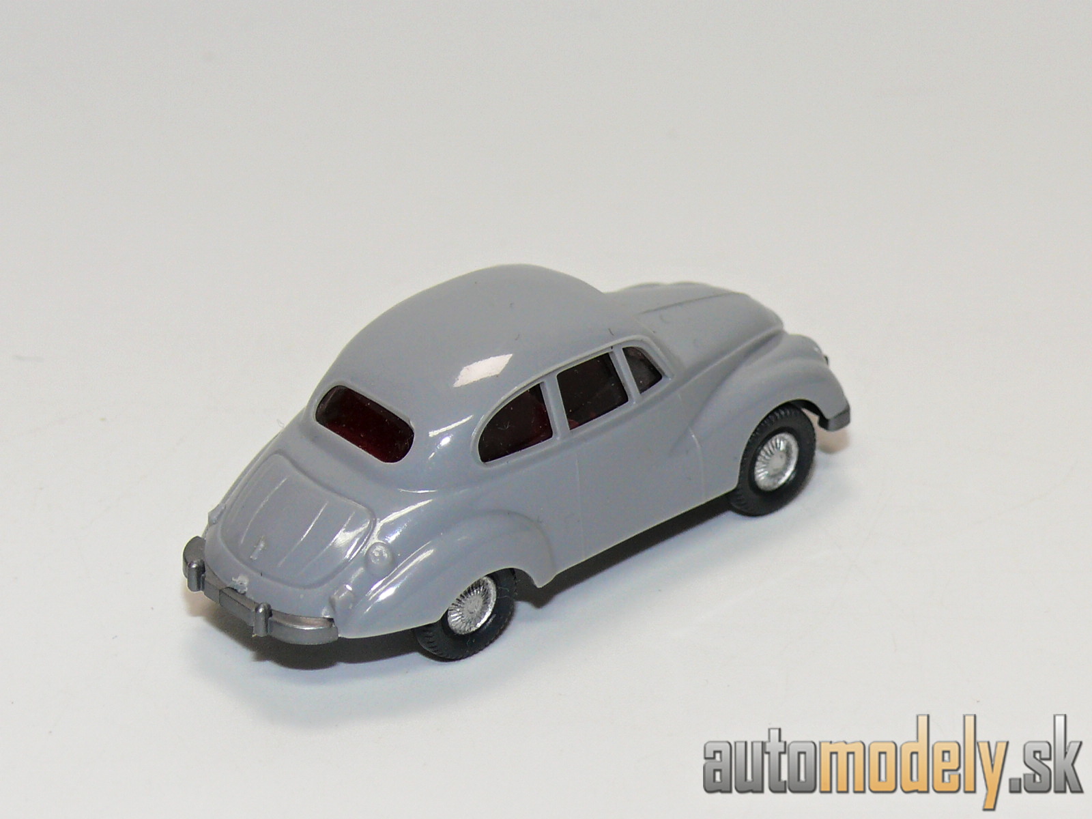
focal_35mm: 137
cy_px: 410
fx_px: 4322
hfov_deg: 14.4
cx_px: 546
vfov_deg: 10.8
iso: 100
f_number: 4
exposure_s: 1/30
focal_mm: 16.4
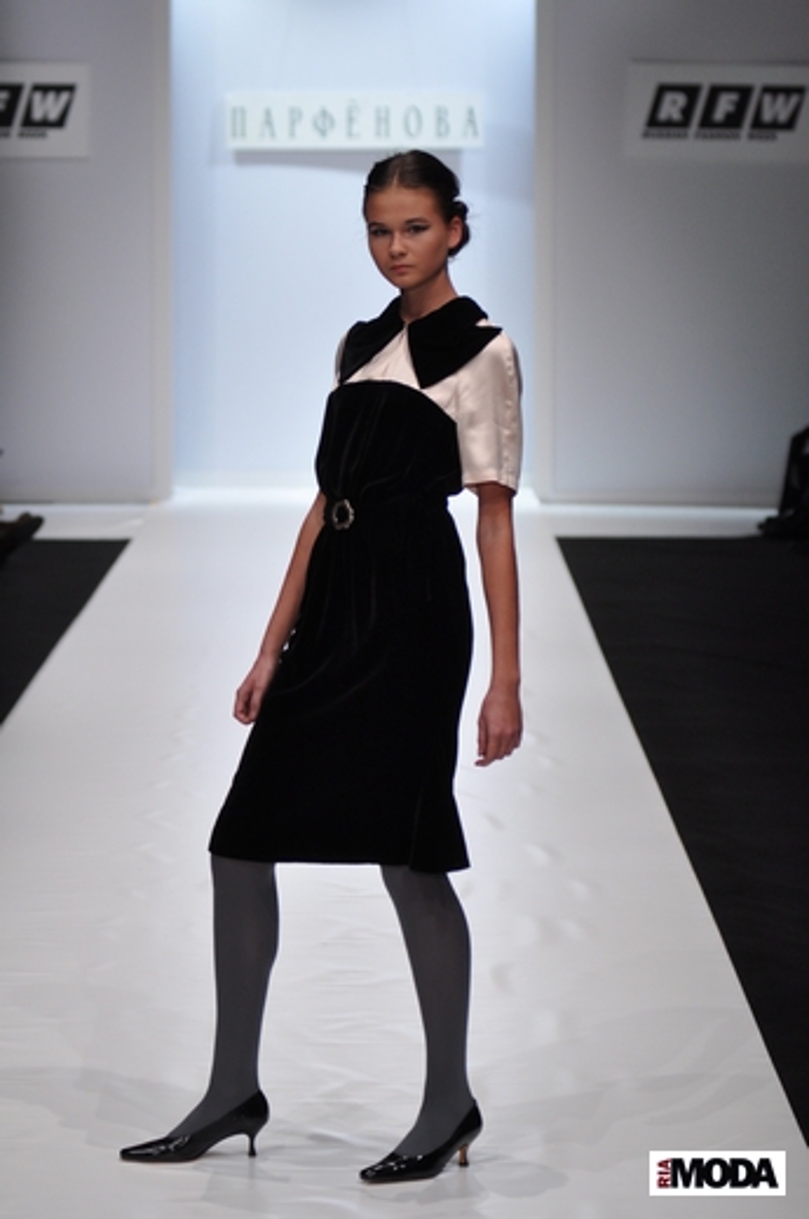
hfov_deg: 11.4
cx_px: 404
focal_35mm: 120
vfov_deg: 17.1
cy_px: 610
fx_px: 4058
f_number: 3.5
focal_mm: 80
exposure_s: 1/250
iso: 640
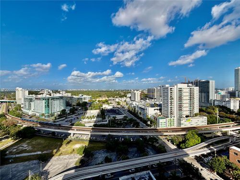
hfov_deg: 102.1
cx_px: 120
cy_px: 90
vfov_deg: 85.7
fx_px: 97
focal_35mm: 14
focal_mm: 2.22
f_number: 2.2
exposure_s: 1/1285
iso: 20
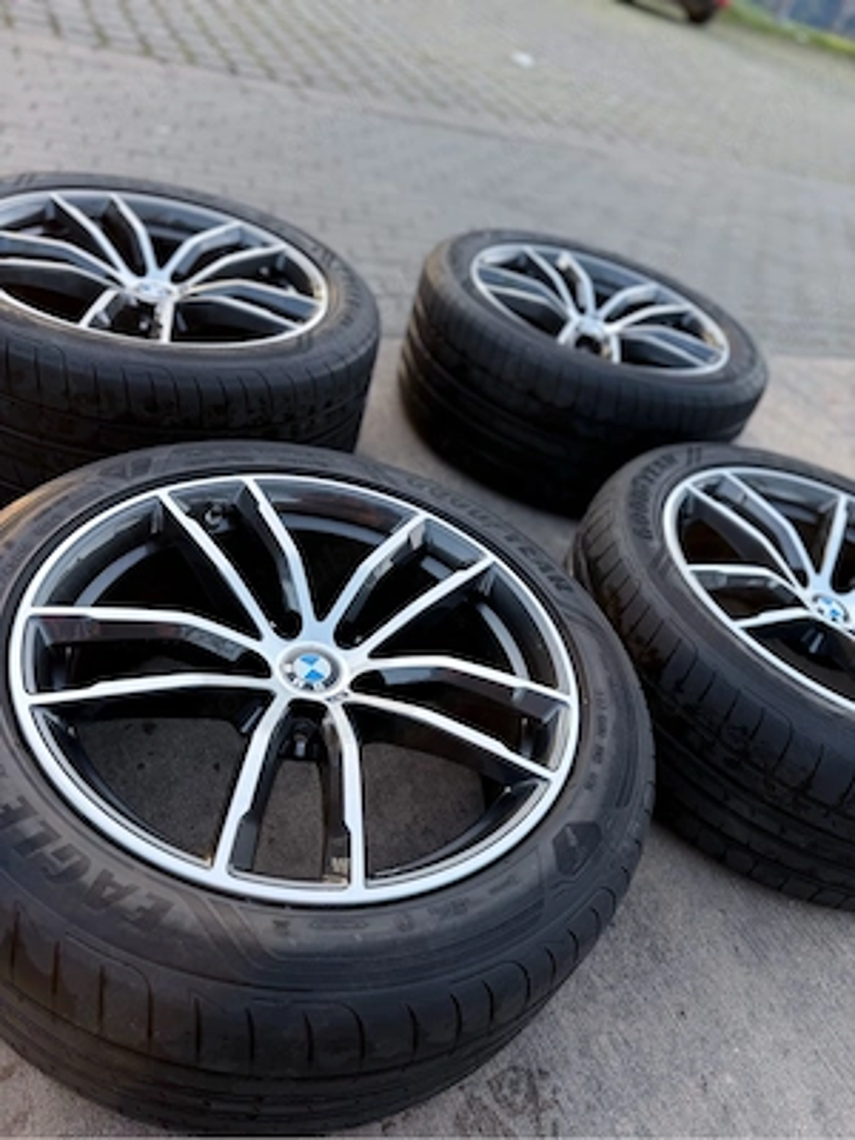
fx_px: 790
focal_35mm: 24
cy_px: 570
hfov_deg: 56.8
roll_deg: -19.6
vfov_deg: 71.6
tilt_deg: -37.9
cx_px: 428
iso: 64
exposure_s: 1/171
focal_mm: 6.76
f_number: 1.78
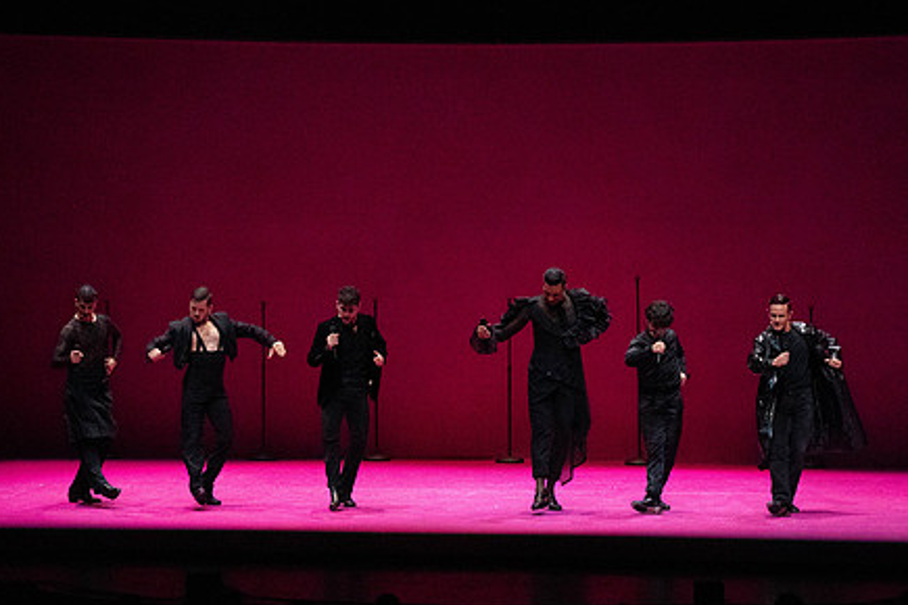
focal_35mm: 180
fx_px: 4540
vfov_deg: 7.6
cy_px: 233
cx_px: 328
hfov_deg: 11.4
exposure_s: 1/400
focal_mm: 135
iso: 25600
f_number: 10
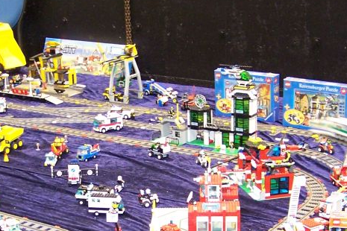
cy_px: 180
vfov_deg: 15.6
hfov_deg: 23.3
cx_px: 123
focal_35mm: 87
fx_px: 839
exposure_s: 1/6
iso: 140
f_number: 2.8
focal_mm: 6.3
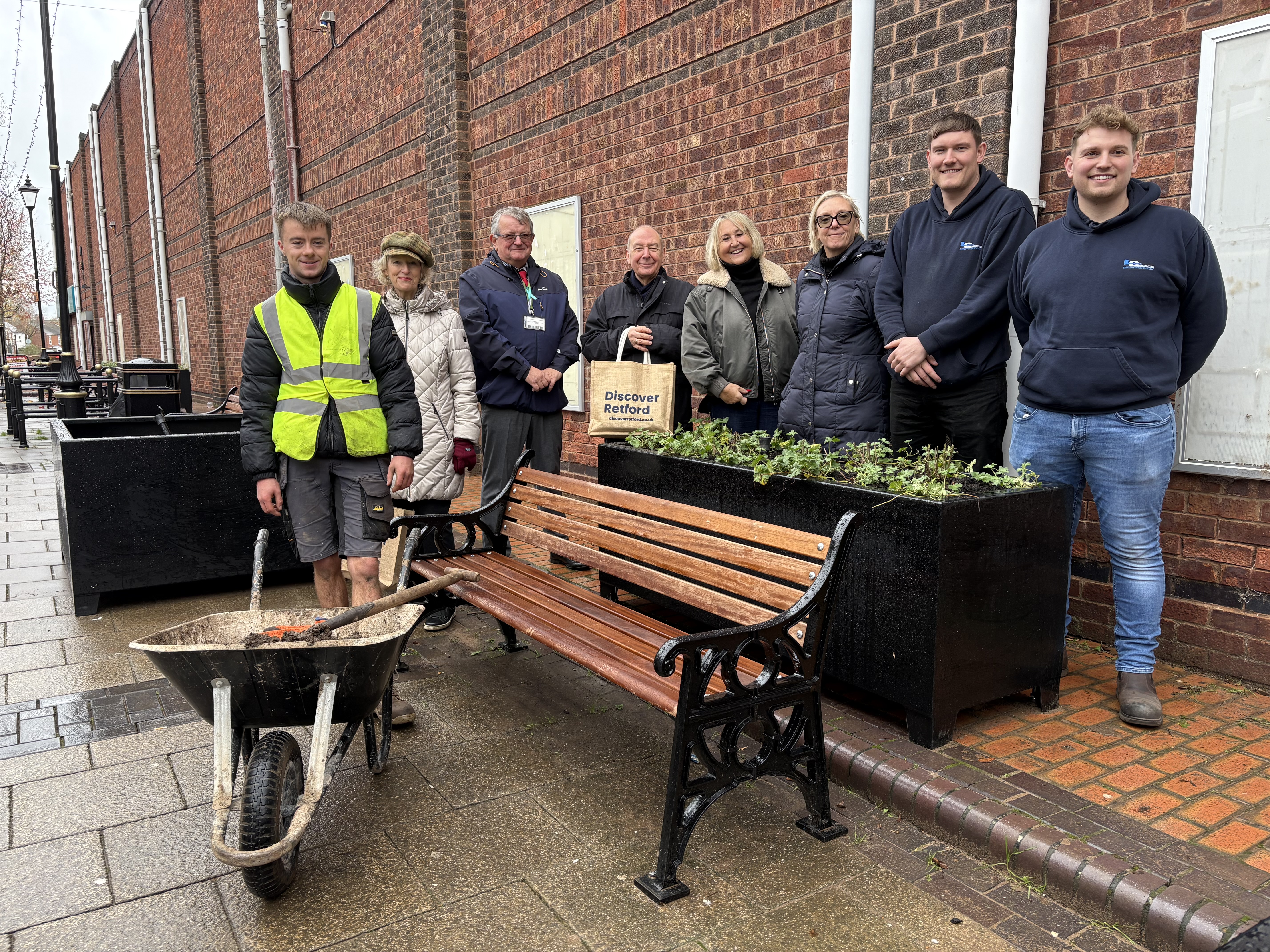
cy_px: 476
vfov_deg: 53.1
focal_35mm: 26
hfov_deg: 67.3
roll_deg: +0.7
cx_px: 635
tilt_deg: -7.4
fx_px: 954
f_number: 1.6
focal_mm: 5.96
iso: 64
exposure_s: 1/100
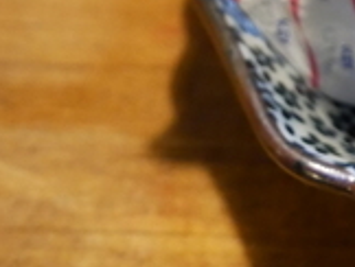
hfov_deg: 14.2
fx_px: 1294
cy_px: -106
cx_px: 600
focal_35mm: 126
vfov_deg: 11.4
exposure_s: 1/30
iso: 3200
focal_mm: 17
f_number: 3.8
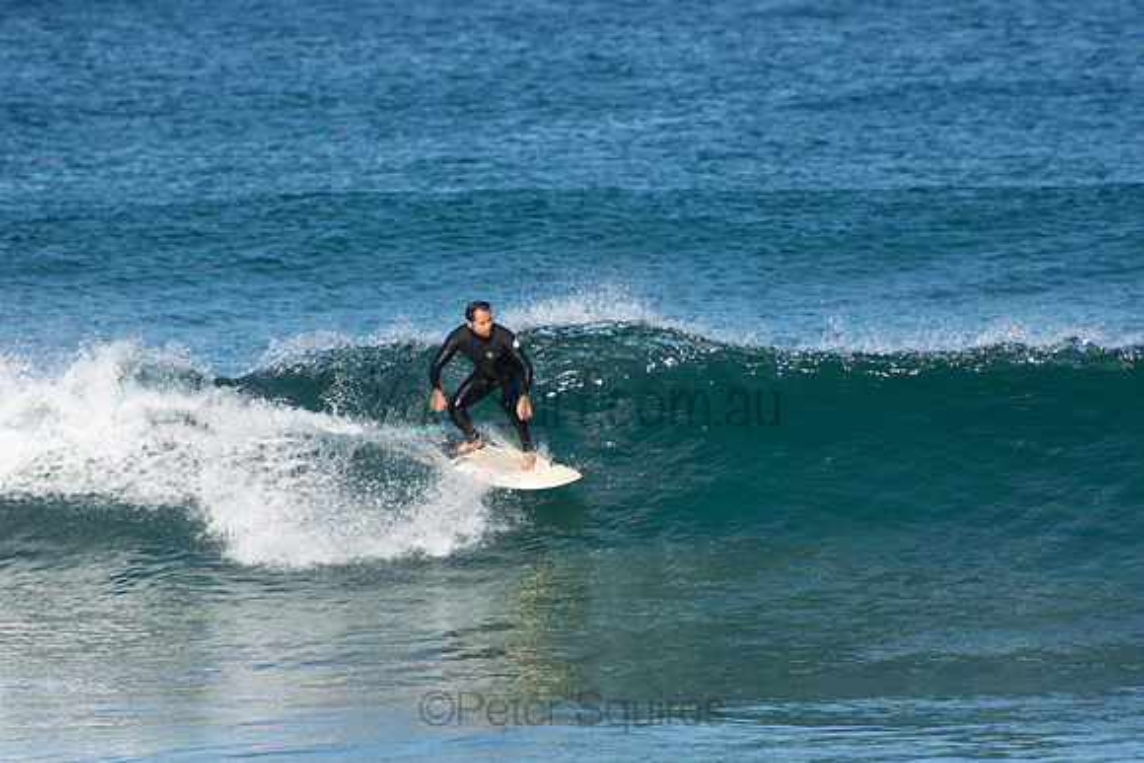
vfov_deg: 2.3
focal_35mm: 600
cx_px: 572
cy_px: 382
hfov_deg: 3.4
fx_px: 19070
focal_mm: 400
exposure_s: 1/1250
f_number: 5.6
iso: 280
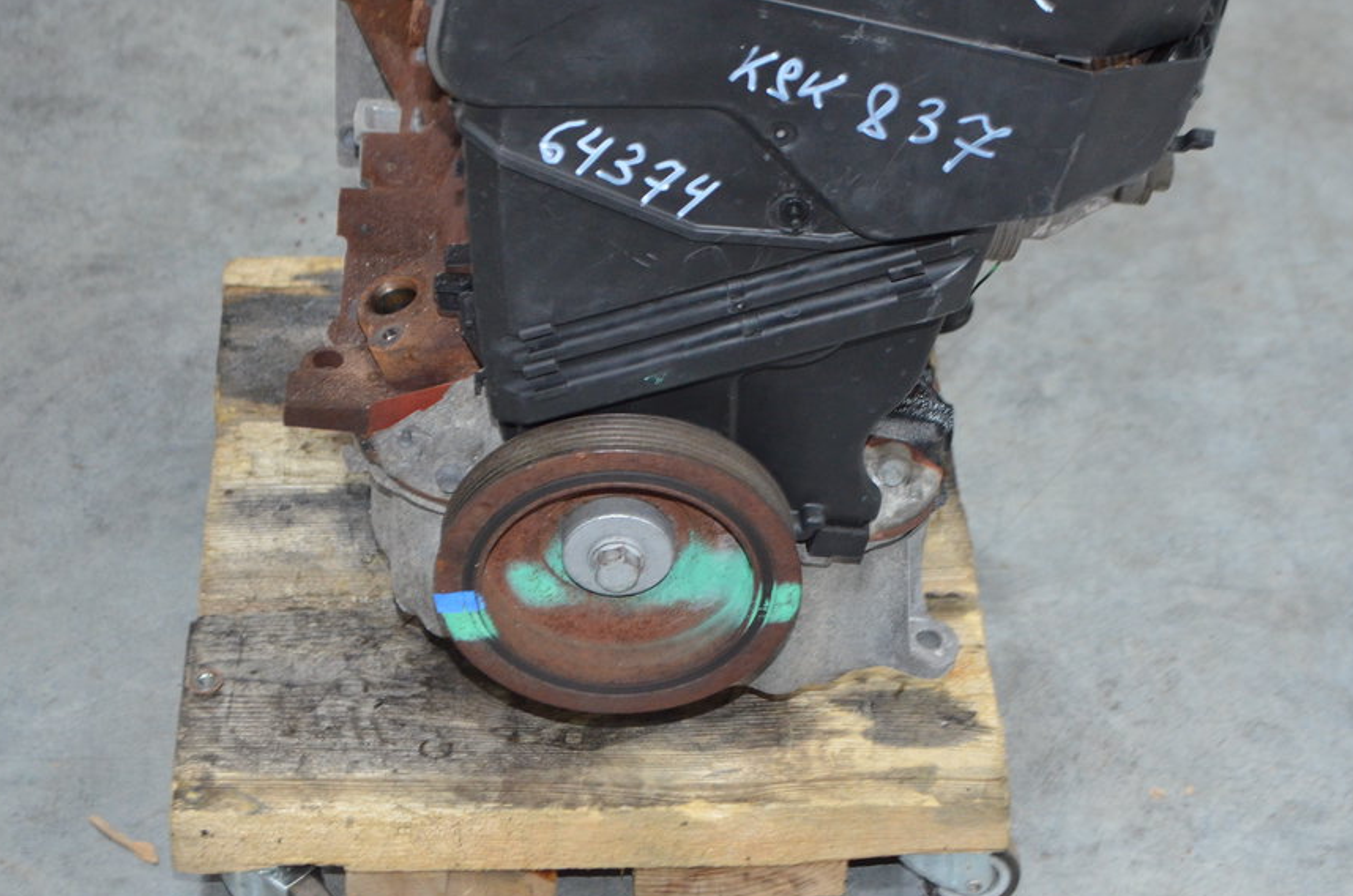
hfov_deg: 25.2
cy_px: 380
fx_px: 3022
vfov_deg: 16.8
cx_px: 689
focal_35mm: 81
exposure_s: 1/60
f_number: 5.3
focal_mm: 45
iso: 2200
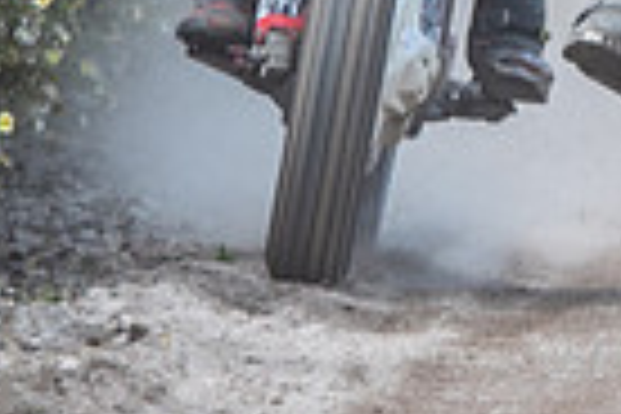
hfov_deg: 0.5
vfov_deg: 0.3
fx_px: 72789
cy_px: -15
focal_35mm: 4220
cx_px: 724
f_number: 8
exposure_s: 1/320
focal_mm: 500
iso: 100
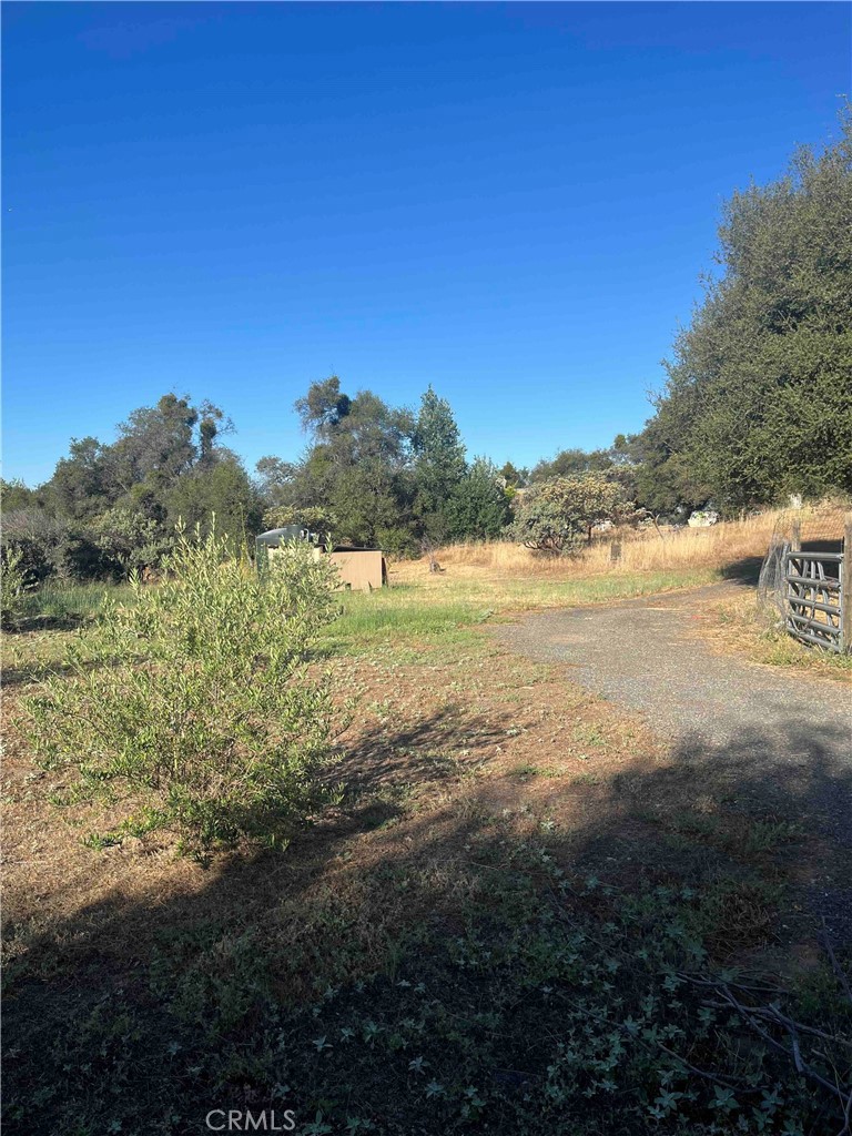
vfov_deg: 67.3
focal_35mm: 26
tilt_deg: -4.7
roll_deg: +0.2
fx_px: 853
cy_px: 568
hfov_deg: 53.1
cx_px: 426
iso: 50
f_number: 1.6
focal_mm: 5.1
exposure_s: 1/2632
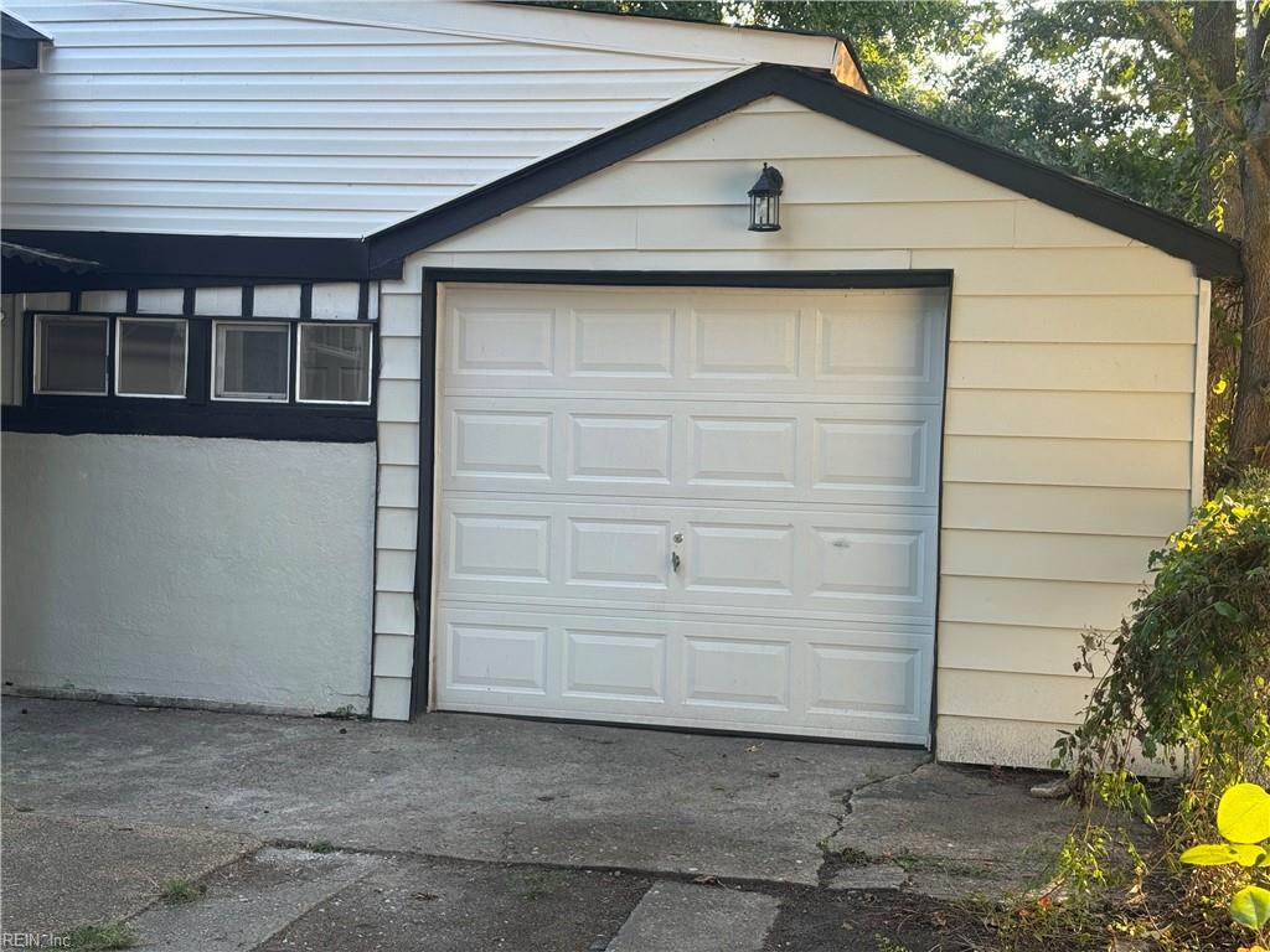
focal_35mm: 48
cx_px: 635
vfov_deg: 30.3
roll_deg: -2.2
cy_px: 476
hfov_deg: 39.7
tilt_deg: -1.7
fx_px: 1761
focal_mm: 6.76
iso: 64
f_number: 1.78
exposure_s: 1/261
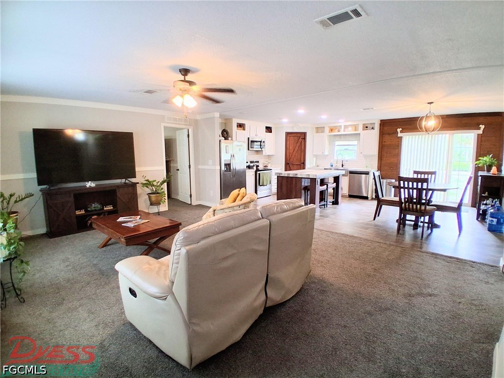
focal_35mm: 17
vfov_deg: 74.7
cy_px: 189
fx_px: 248
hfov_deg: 91.0
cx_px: 252
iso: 160
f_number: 2.2
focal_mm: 1.4
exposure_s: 1/40
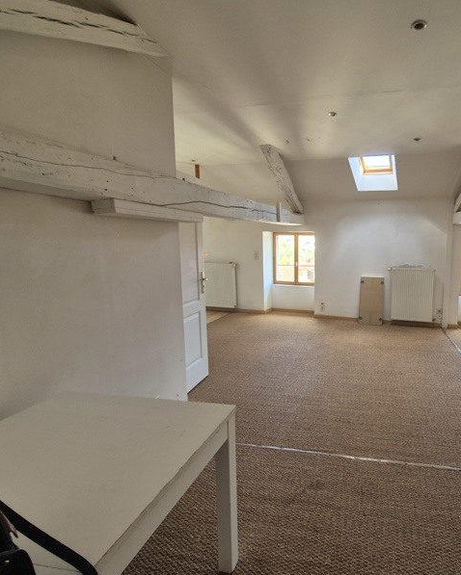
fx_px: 290
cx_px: 330
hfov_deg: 73.1
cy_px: 288
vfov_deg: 89.6
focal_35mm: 17
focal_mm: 2.2
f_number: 2.2
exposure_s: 1/50
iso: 100
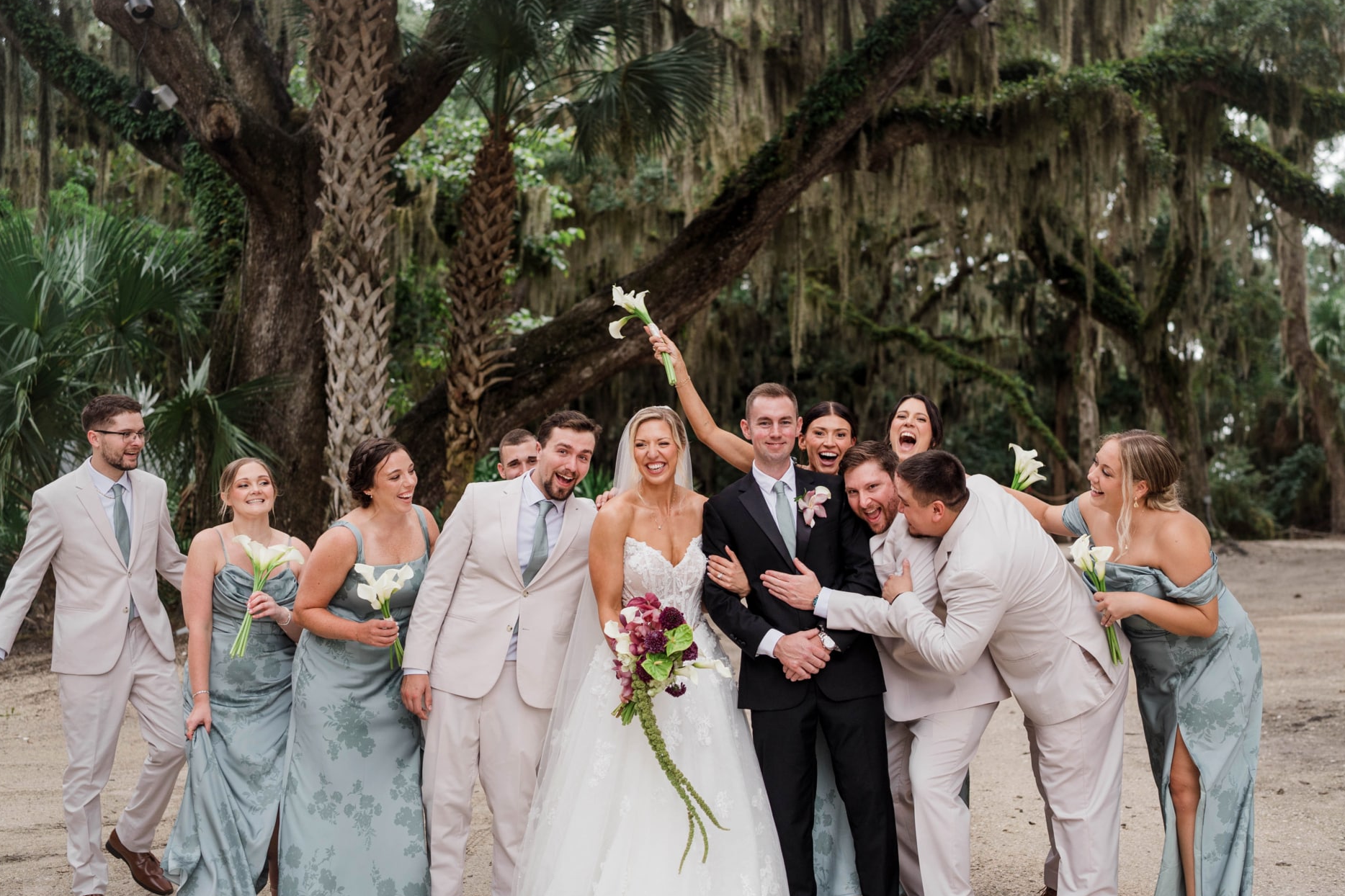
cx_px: 708
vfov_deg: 29.9
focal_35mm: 45
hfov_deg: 43.6
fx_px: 1681
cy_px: 465
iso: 200
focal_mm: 35
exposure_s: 1/320
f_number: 2
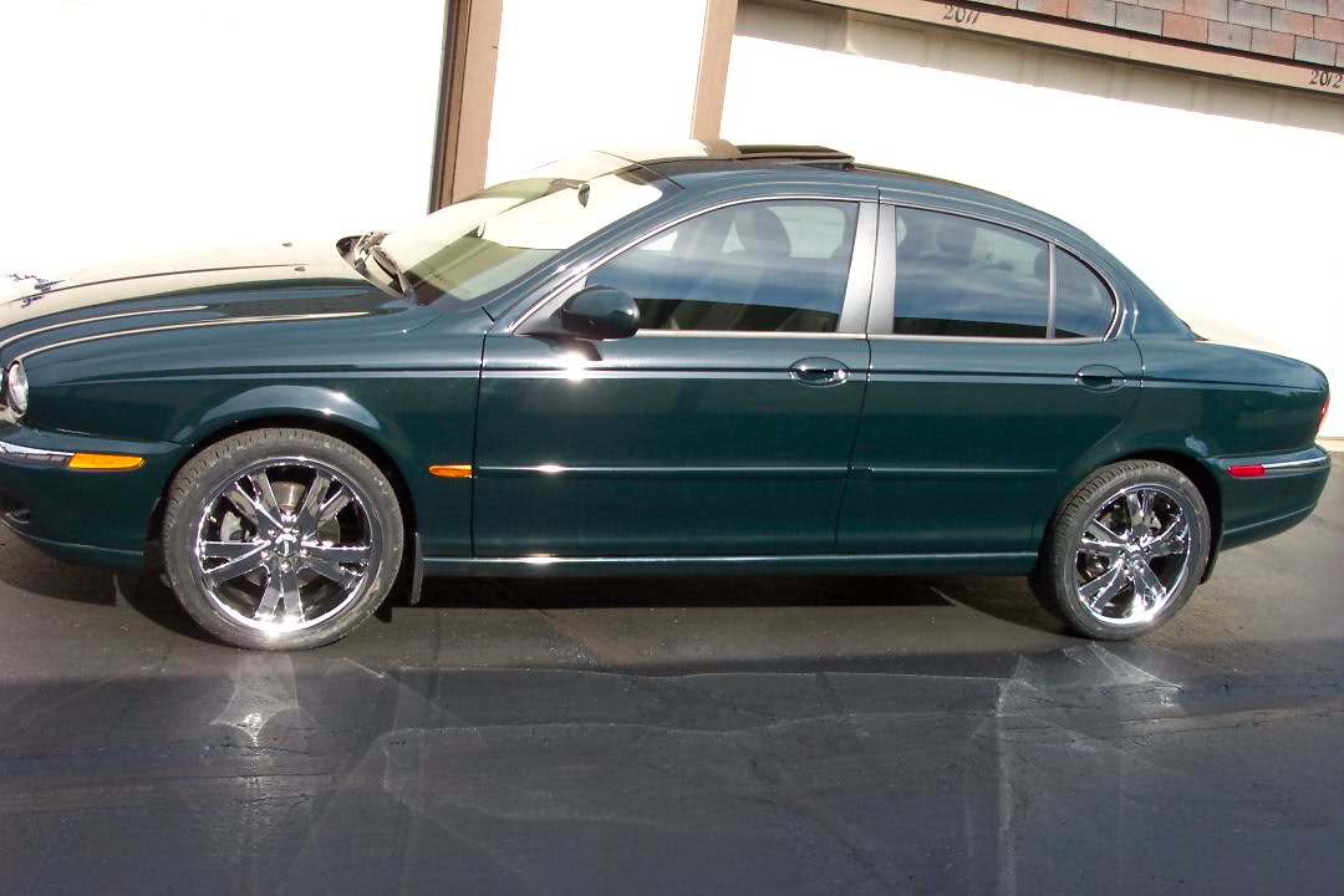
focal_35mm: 38
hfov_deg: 50.7
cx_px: 672
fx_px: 1419
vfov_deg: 35.1
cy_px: 448
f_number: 4.8
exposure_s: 1/350
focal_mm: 8
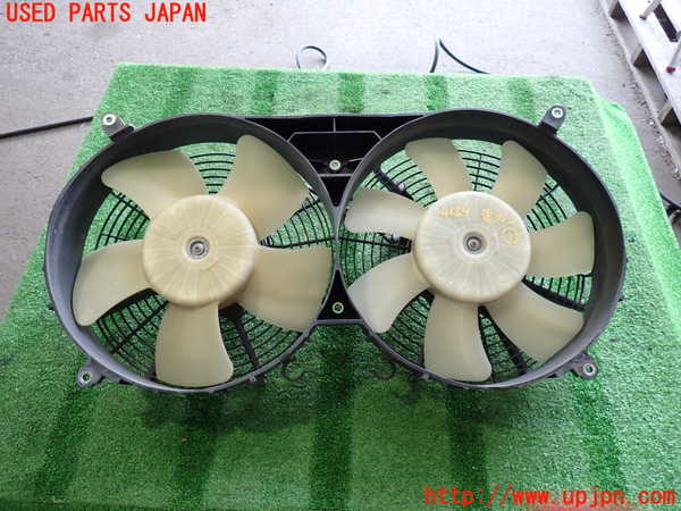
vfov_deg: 54.9
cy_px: 256
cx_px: 340
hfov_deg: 69.4
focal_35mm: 25
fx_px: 492
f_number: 2
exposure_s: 1/60
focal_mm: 4.5
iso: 160
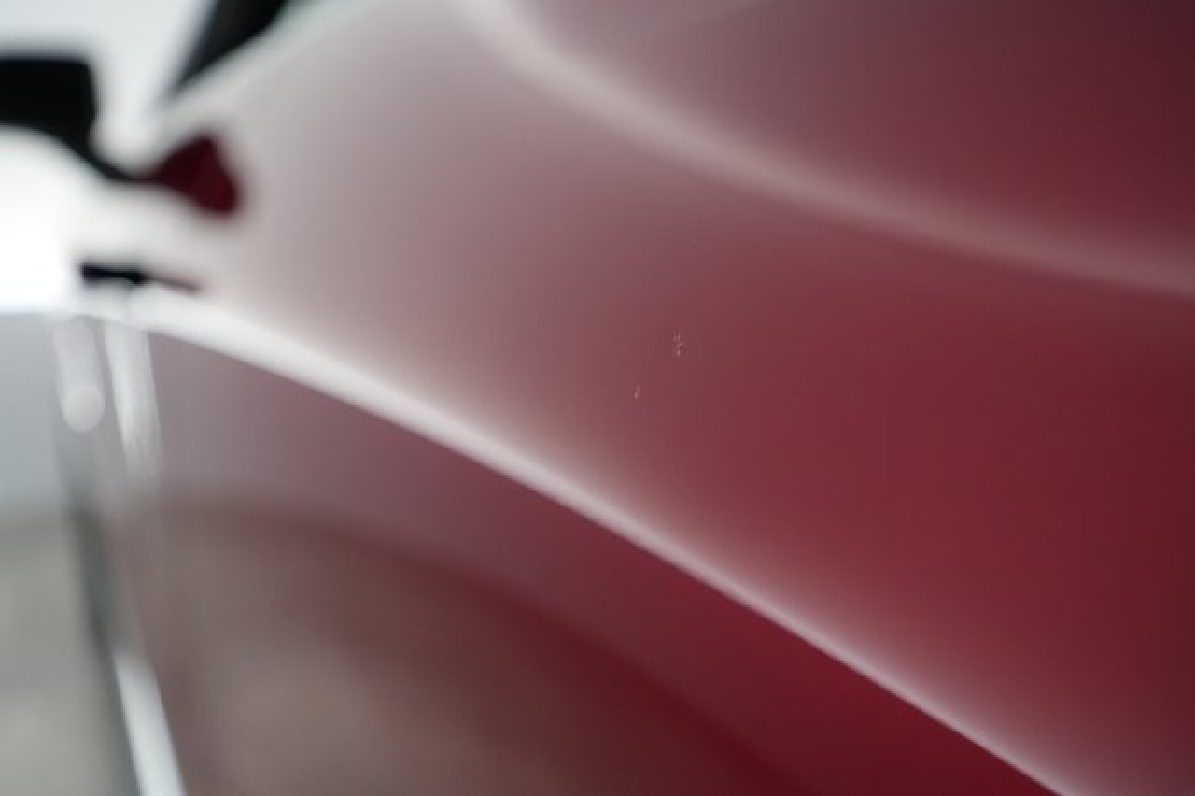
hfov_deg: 65.5
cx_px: 598
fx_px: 929
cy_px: 398
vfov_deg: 46.4
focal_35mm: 28
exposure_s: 1/160
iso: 2500
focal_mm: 28
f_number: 2.8
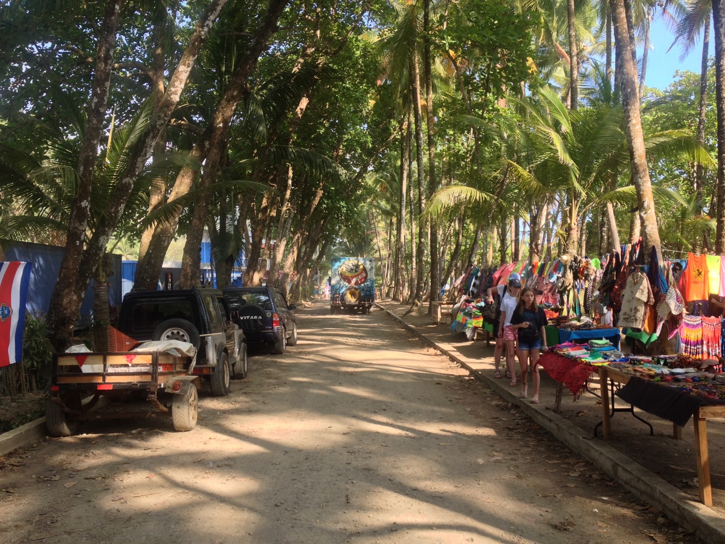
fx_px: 733
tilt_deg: -2.6
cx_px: 362
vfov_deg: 40.7
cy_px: 272
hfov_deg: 52.6
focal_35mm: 35
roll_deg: +0.8
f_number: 2.4
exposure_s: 1/267
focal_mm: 4.28
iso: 50
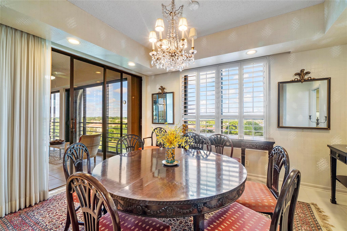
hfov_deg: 100.4
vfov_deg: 77.3
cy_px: 116
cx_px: 174
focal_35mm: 15
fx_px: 145
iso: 200
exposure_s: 1/6
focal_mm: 10
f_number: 11
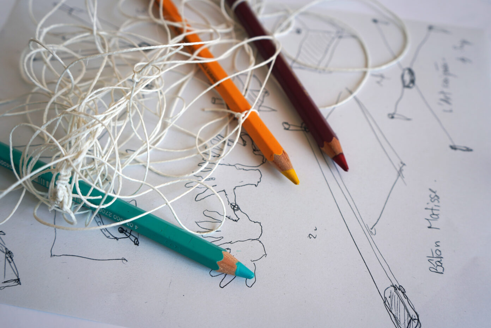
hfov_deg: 63.7
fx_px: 395
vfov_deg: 45.0
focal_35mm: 29
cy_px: 164
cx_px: 246
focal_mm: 29
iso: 200
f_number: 4
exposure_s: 1/160
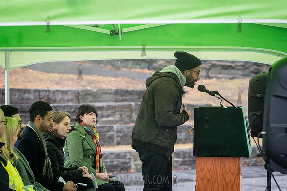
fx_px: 1076
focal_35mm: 135
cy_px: 96
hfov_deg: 15.2
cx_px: 144
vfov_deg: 10.2
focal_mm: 135
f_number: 5.6
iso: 640
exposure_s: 1/250
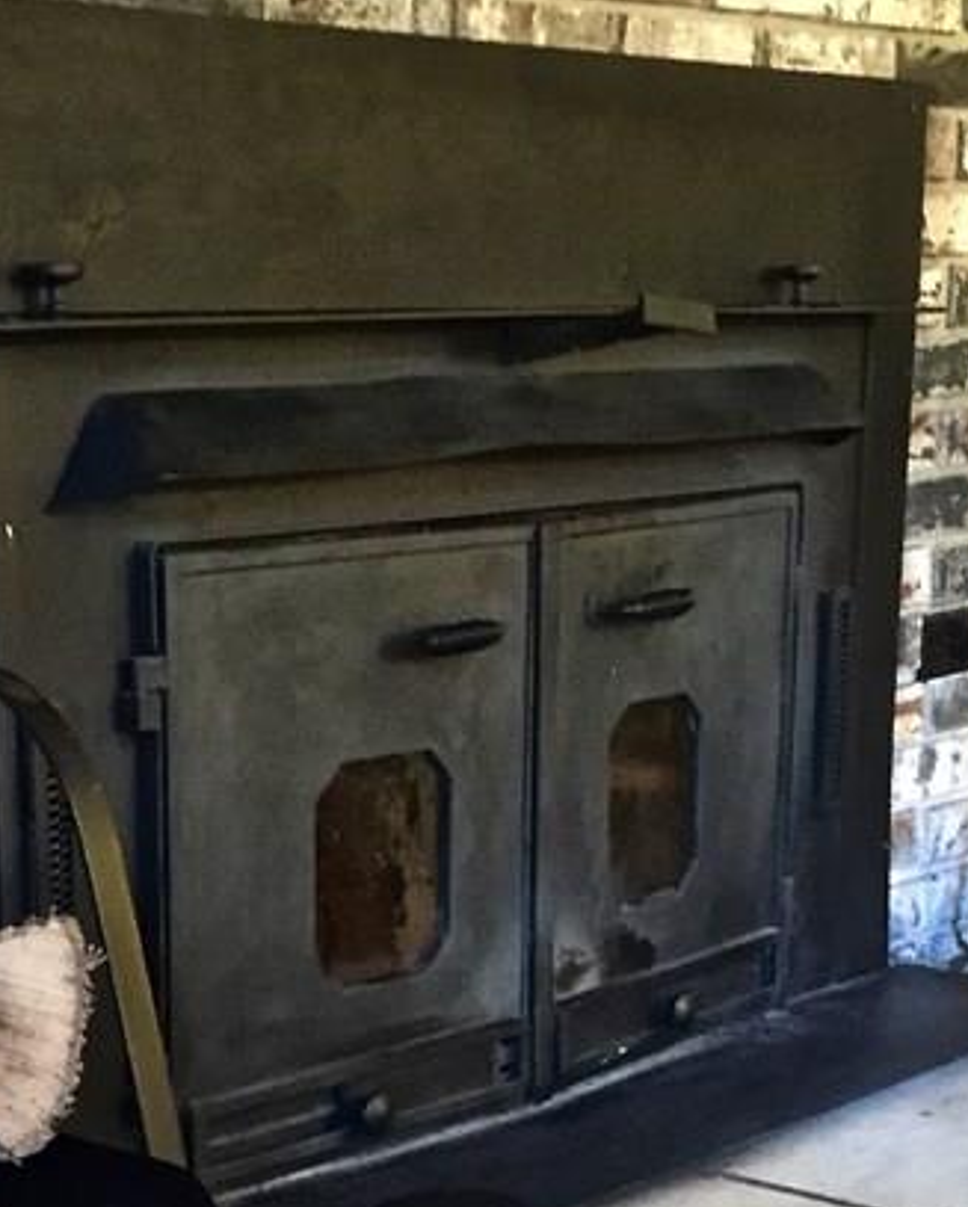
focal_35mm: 71
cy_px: 944
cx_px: 249
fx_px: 2540
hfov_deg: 21.4
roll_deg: +0.5
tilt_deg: -13.4
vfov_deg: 26.3
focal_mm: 4.15
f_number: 2.2
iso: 320
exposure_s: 1/15
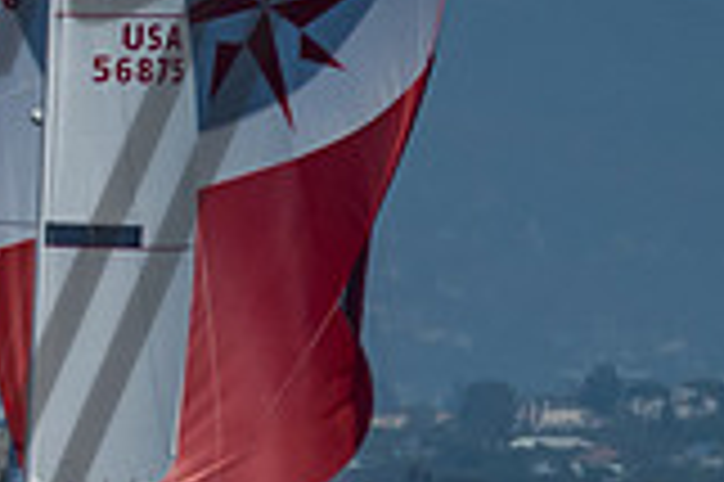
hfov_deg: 1.3
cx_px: -926
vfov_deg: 0.8
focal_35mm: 1648
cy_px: -280
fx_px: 33109
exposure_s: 1/1250
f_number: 6.3
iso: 160
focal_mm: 180
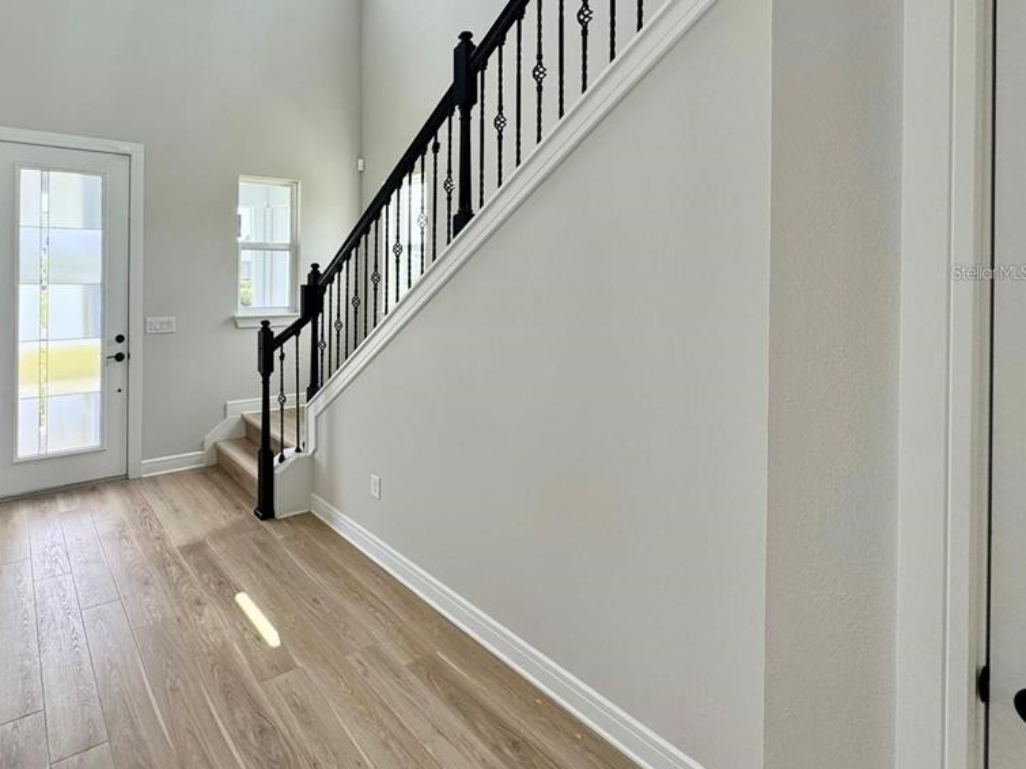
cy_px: 272
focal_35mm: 19
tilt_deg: -0.3
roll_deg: -0.2
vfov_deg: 67.2
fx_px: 563
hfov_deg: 81.7
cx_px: 338
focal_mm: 2.22
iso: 40
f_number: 2.2
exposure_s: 1/115
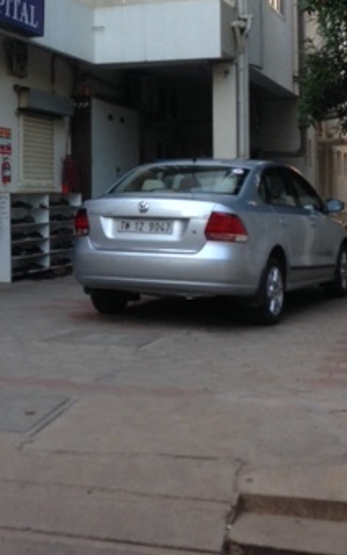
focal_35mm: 66
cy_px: 147
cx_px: 75
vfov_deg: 30.6
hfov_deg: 19.5
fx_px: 998
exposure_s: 1/131
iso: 50
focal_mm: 4.12
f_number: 2.4
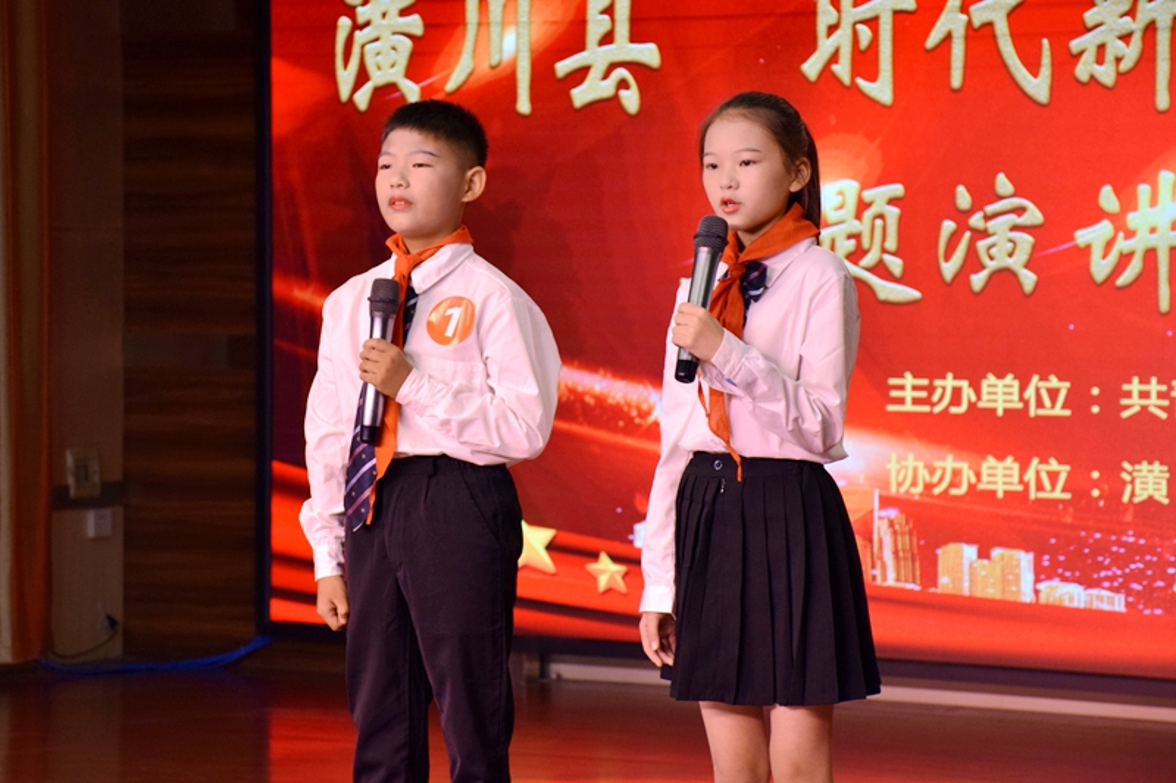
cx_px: 588
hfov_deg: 16.1
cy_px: 392
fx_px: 4164
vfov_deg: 10.7
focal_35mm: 128
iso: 800
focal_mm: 85
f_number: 5.3
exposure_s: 1/250
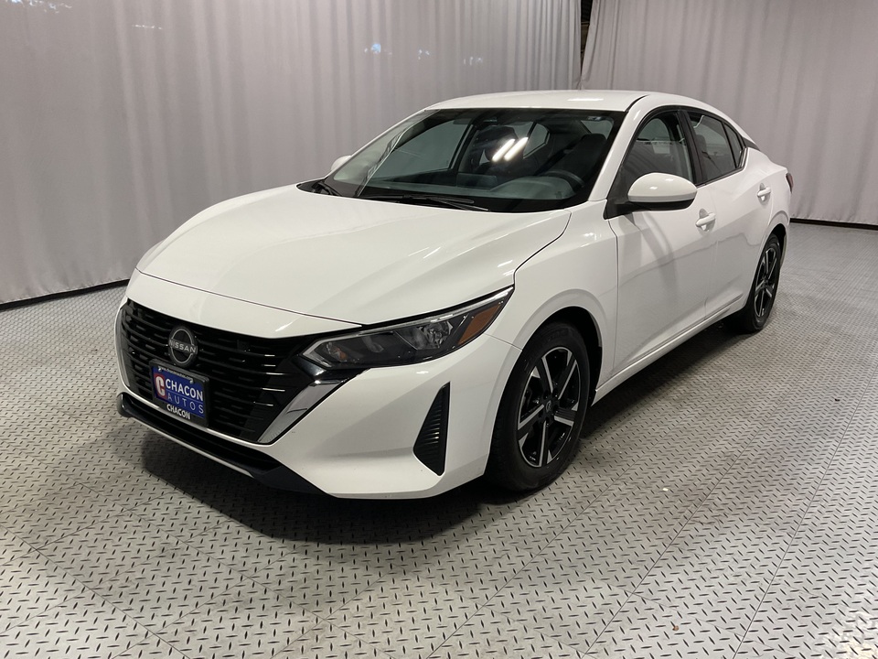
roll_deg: -1.9
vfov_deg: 48.2
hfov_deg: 61.7
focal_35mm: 29
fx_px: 736
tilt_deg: -14.6
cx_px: 439
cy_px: 330
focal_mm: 3
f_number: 1.8
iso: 64
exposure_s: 1/120
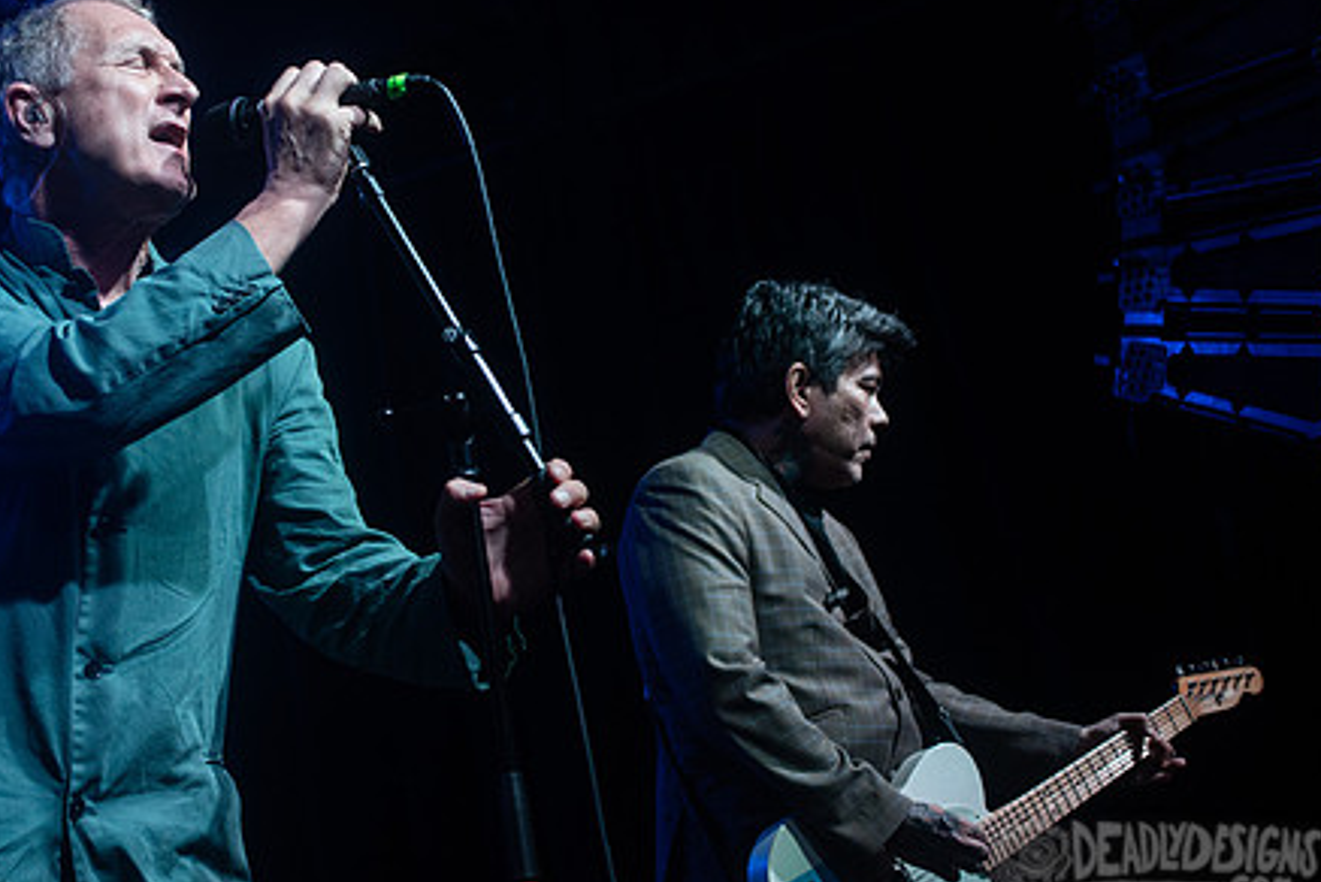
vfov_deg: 19.7
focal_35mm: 69
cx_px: 472
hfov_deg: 29.1
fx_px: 2534
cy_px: 343
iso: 2000
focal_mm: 52
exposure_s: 1/160
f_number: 3.2
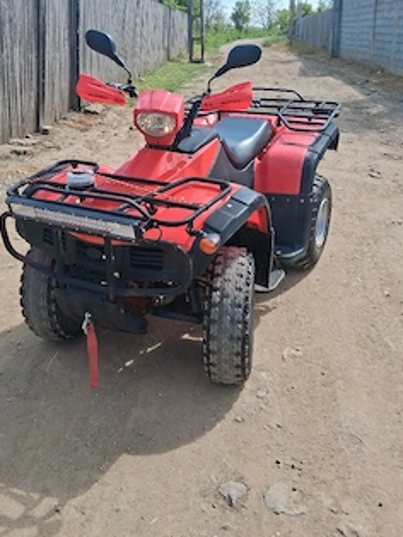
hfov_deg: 42.9
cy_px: 220
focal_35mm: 33
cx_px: 196
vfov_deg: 55.0
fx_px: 513
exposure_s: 1/667
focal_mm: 3.98
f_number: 1.8
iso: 25
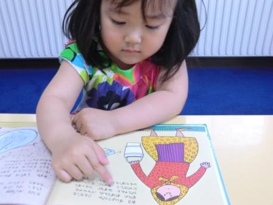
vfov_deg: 41.8
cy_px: 102
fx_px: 268
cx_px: 136
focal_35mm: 34
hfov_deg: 54.0
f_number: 3.6
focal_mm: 6.1
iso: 400
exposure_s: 1/20
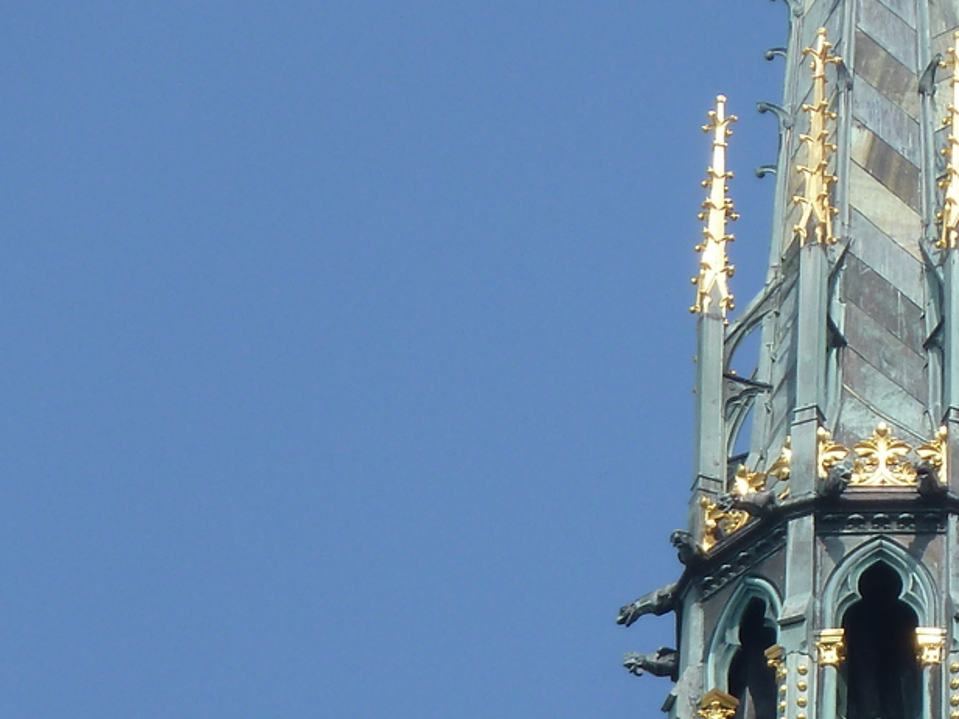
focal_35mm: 777
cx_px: 834
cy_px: 666
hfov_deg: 2.6
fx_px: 21526
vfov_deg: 1.9
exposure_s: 1/400
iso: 80
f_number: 4.9
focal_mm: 49.2
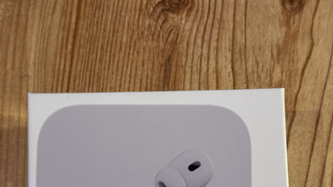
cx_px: 165
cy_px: 209
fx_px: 636
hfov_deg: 29.4
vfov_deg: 16.2
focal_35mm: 72
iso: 200
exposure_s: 1/50
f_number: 1.78
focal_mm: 6.76
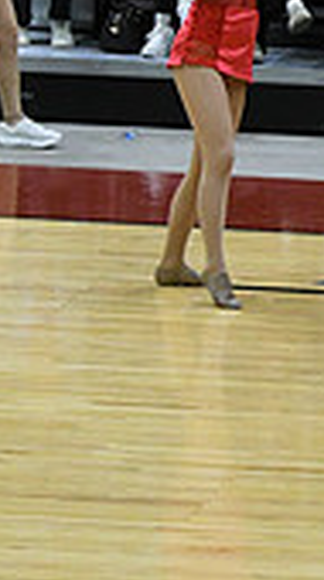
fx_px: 6431
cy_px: 183
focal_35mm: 419
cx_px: 924
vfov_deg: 5.2
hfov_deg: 2.8
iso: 5000
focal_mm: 78
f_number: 4
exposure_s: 1/500
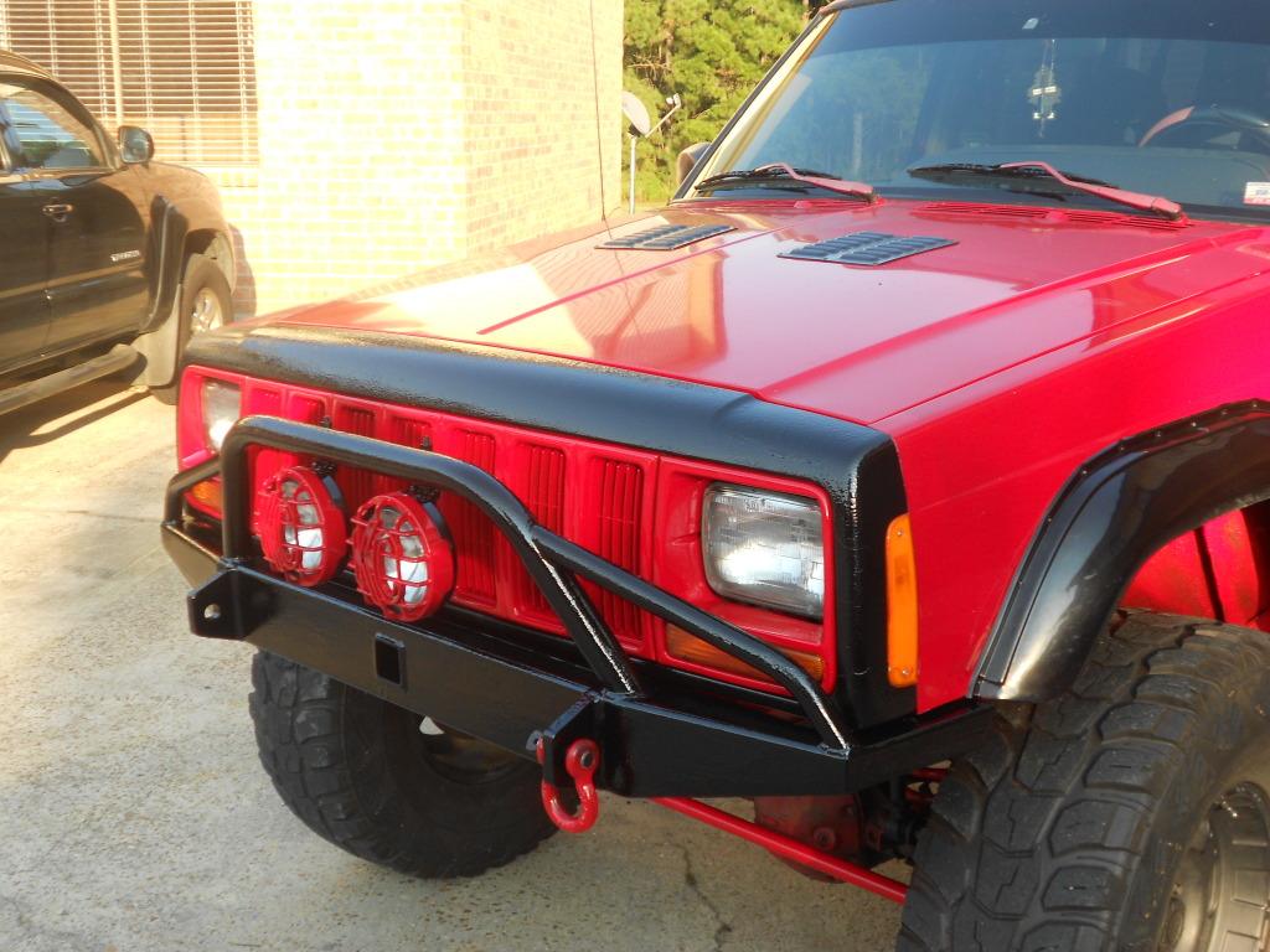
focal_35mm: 43
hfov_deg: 43.9
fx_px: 1578
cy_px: 476
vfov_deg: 33.6
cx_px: 635
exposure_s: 1/100
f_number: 4.2
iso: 80
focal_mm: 7.7
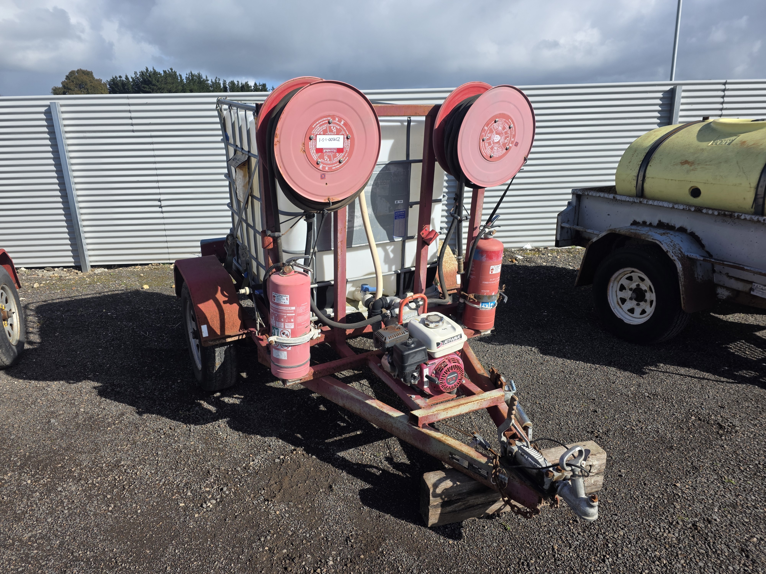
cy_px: 287
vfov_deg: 58.9
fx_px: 509
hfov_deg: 73.9
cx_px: 383
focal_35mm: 23
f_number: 1.7
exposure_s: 1/5017
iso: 80
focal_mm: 6.3
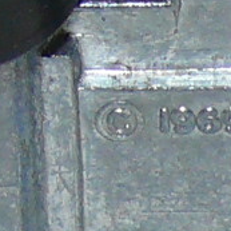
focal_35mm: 836
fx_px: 6312
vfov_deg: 2.1
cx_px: 447
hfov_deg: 2.1
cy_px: 31
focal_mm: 13.3
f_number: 4
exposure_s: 1/30
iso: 100
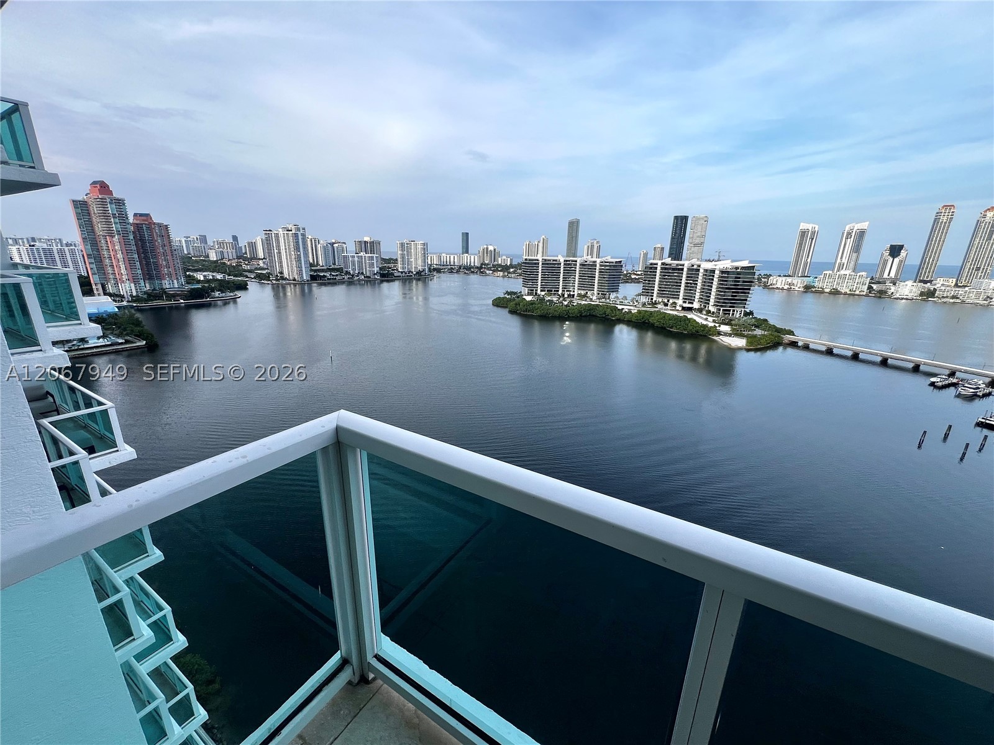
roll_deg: -1.2
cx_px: 497
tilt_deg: -17.6
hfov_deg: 106.2
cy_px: 372
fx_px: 373
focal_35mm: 13
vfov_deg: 89.9
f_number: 1.8
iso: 32
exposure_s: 1/418
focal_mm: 1.57
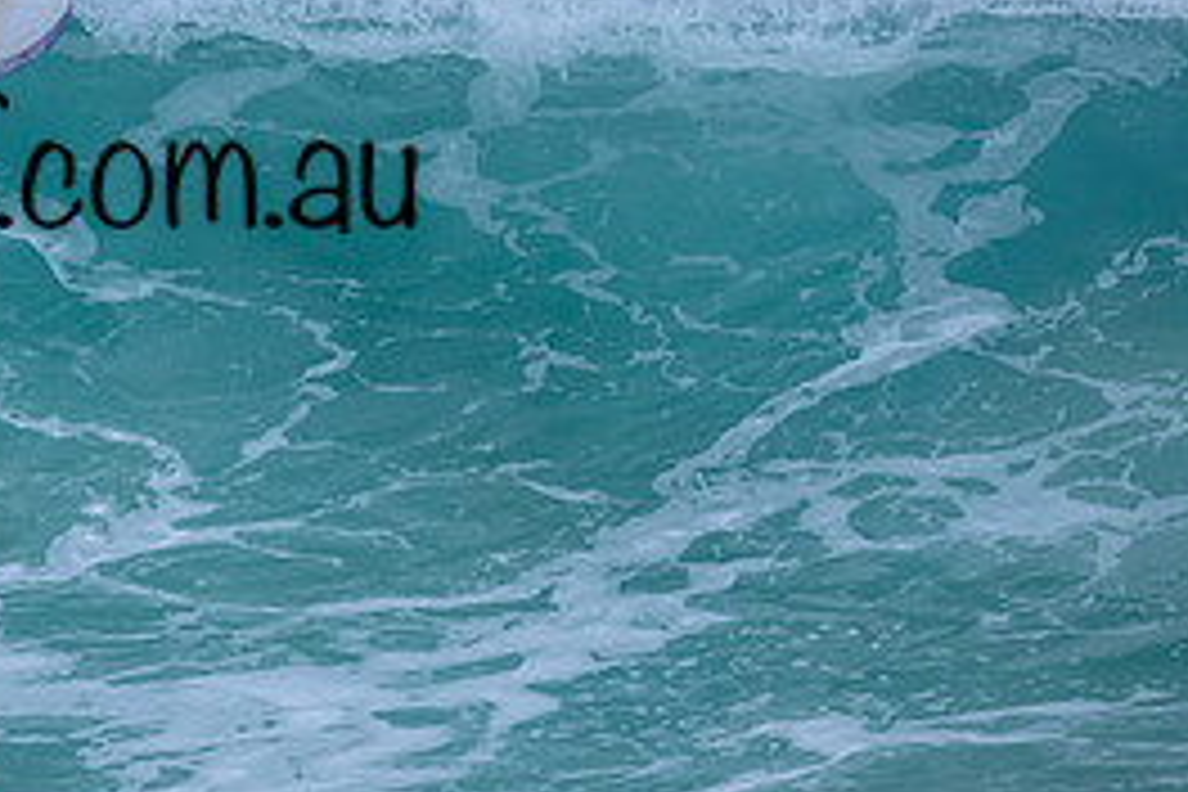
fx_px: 73749
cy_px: 184
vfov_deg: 0.6
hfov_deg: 0.9
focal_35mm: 2235
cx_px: 207
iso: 1250
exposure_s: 1/2000
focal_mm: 800
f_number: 6.3
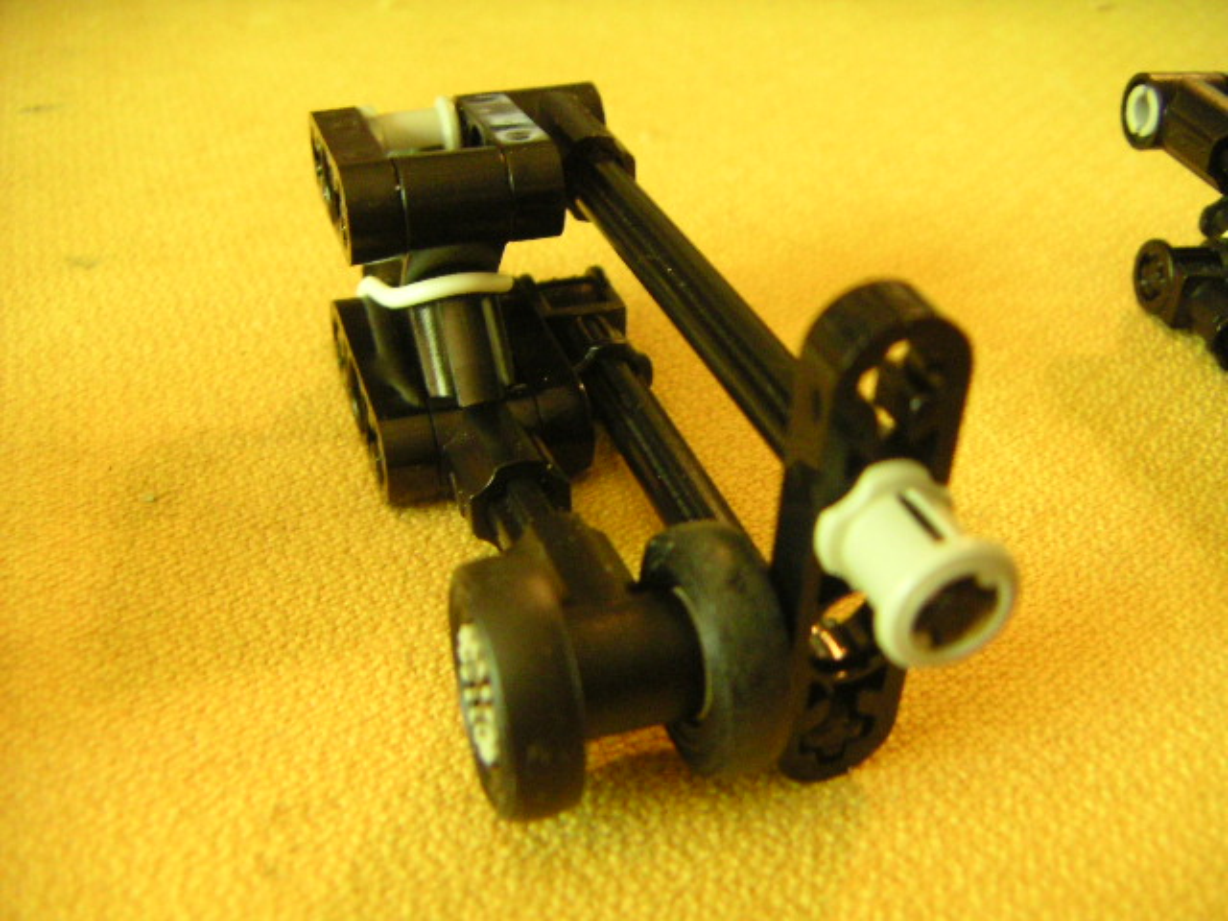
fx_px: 1313
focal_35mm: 37
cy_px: 460
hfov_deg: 50.1
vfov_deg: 38.7
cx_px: 614
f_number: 2.8
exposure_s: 1/10
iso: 400
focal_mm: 4.8
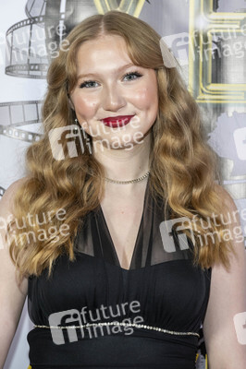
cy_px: 184
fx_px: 975
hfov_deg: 14.4
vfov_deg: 21.5
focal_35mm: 95
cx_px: 123
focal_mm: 95
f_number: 5.6
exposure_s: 1/200
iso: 800
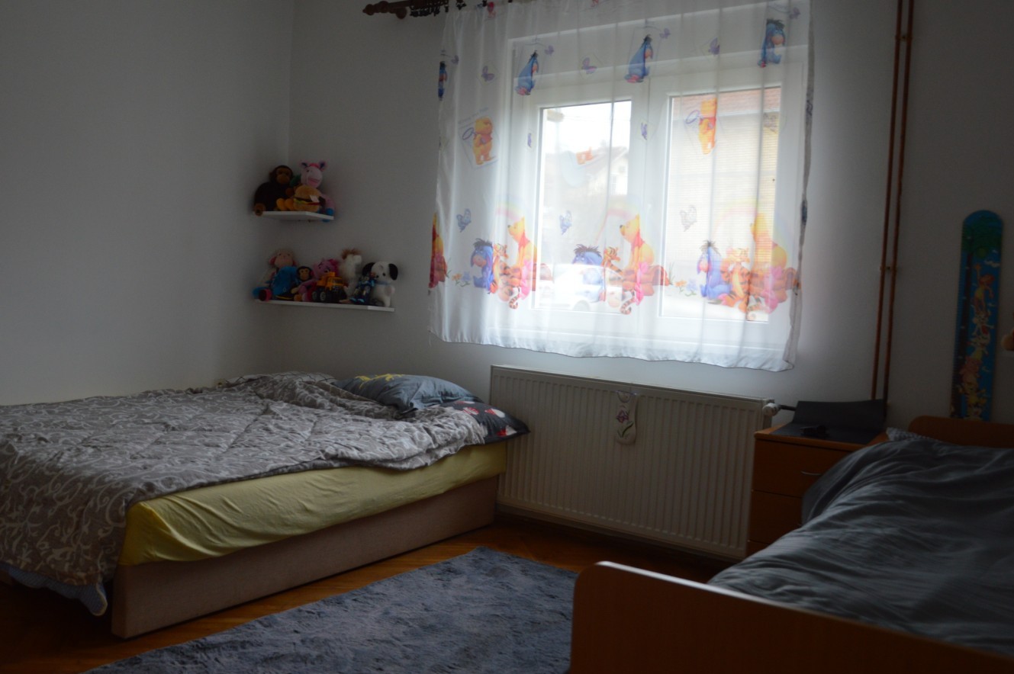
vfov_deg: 39.9
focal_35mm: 33
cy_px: 326
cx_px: 412
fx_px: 929
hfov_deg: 56.9
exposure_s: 1/30
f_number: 3.5
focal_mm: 18
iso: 400
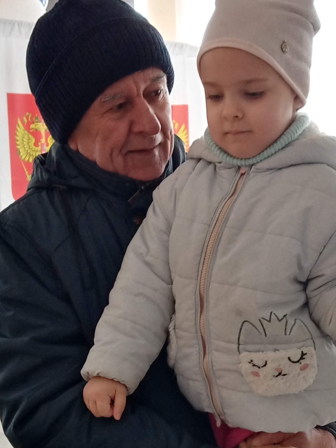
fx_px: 854
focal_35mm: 66
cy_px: 298
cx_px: 182
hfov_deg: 22.2
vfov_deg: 29.2
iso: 250
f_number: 1.8
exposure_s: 1/33.3
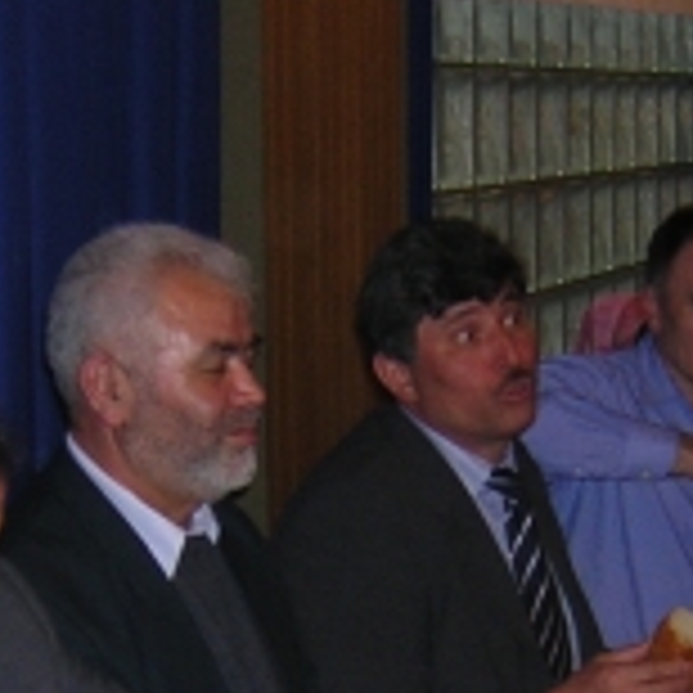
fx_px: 2333
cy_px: 686
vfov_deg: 16.6
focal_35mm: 103
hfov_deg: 16.9
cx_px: 356
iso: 194
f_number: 2.6
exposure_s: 1/60.1
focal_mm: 4.7
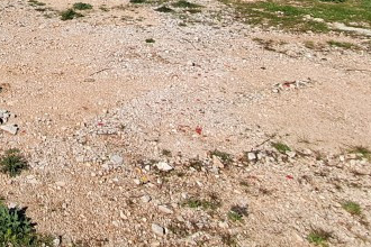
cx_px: -52
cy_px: -103
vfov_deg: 25.2
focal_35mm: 43
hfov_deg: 37.0
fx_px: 443
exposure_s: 1/1460
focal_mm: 1.64
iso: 40
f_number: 2.2
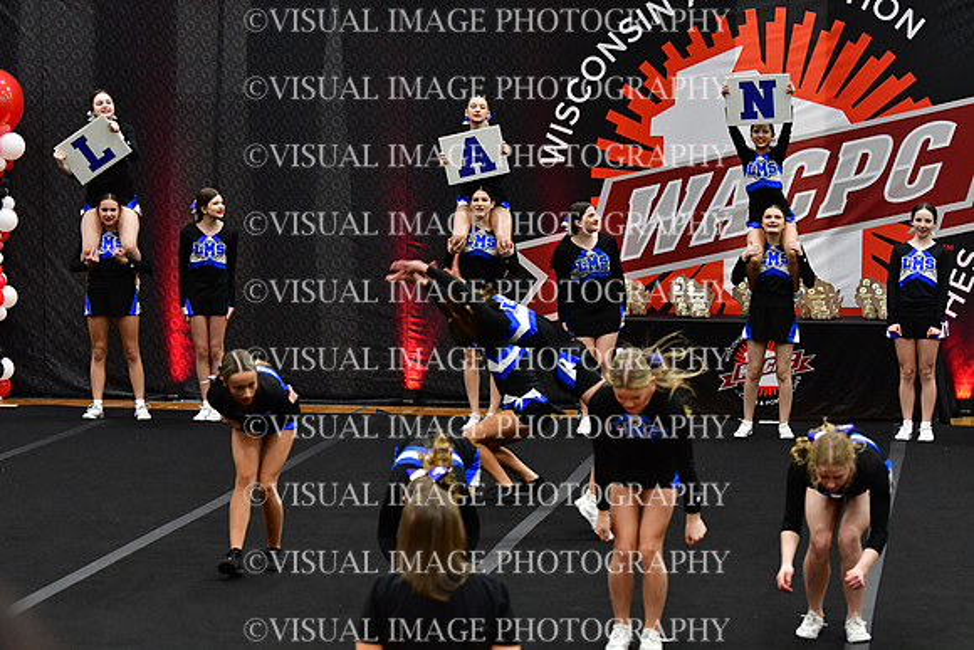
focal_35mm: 127
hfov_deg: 16.1
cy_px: 325
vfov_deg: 10.8
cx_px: 487
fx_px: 3437
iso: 4000
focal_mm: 85
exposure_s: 1/500
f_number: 3.5
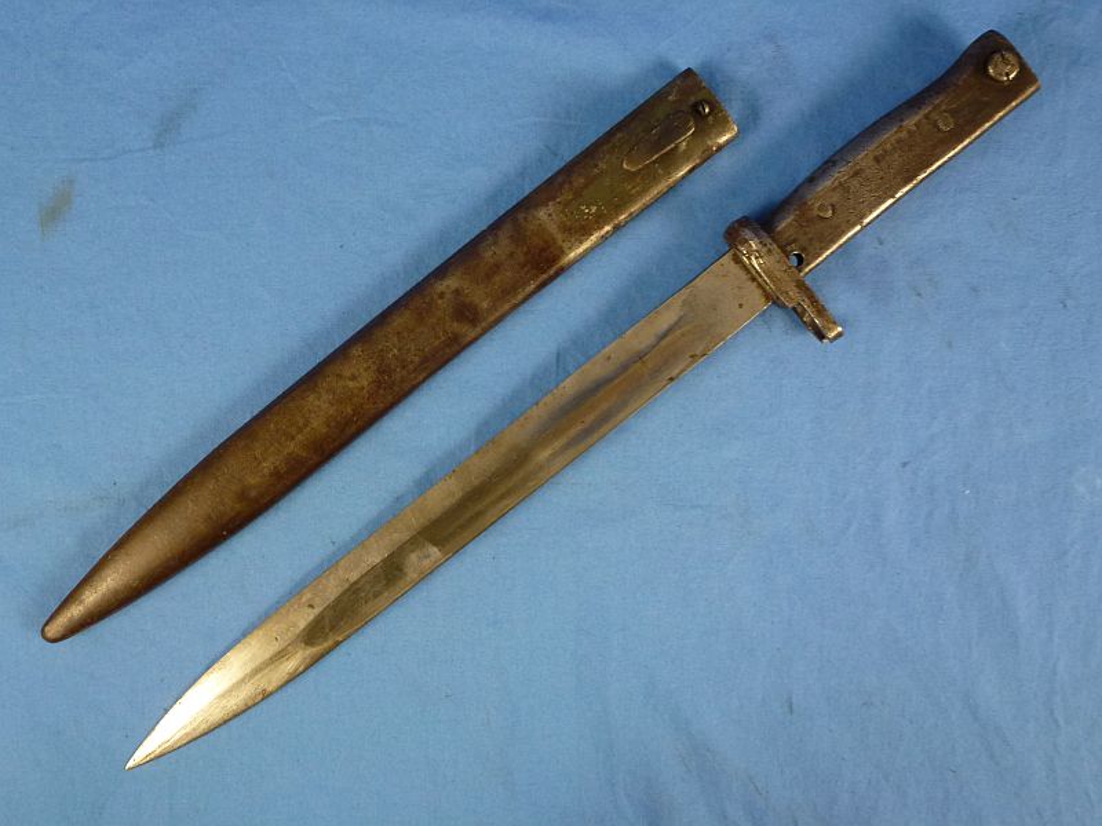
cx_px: 551
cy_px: 413
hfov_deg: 55.4
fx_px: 1051
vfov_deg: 42.9
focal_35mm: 33
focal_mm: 5.9
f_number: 3.6
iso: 250
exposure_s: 1/60
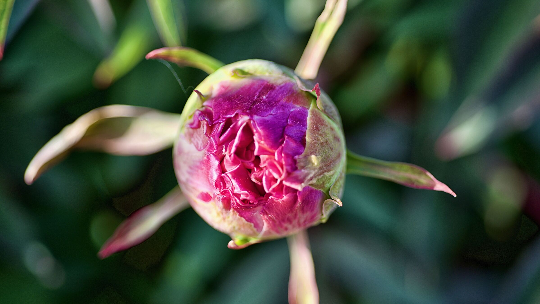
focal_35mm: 63
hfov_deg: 33.3
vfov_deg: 19.1
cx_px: 270
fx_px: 902
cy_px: 150
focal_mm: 60
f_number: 3.5
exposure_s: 1/400
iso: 100
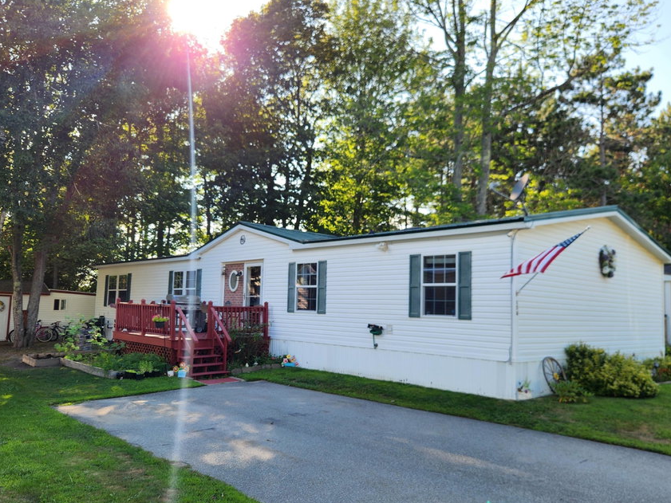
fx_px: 543
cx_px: 327
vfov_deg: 49.7
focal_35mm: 28
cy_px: 277
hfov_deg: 63.4
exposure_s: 1/397
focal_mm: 5.4
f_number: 1.8
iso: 20
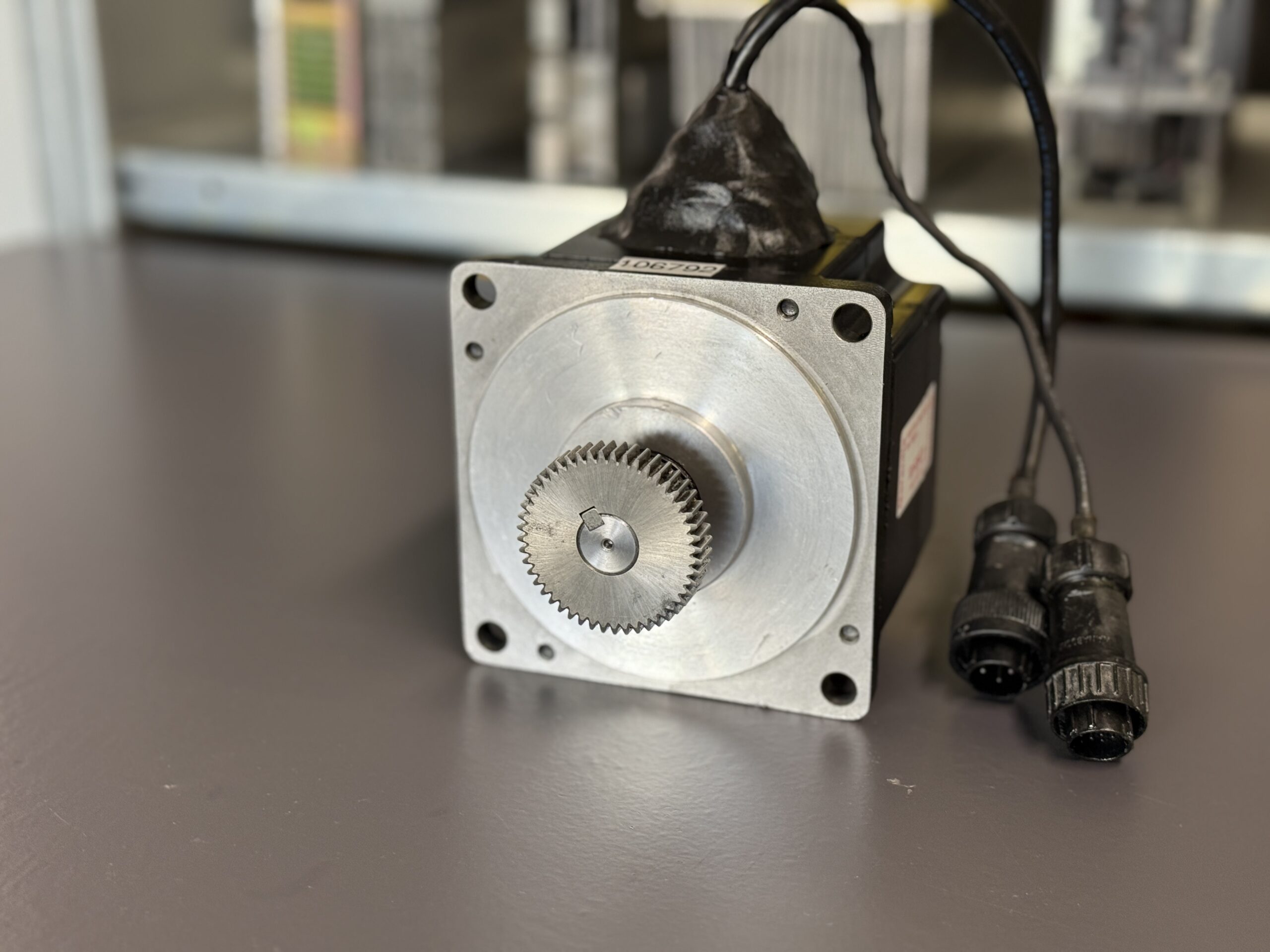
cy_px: 476
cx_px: 635
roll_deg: +0.1
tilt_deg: -20.2
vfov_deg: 30.3
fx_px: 1761
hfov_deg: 39.7
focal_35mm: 48
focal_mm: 6.76
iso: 125
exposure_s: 1/50
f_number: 1.78
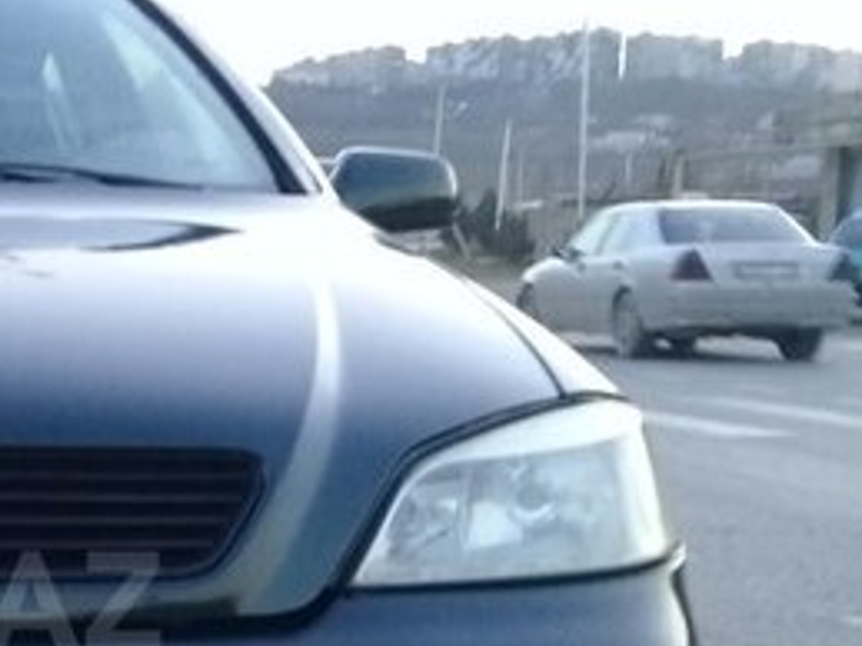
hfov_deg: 22.7
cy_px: 601
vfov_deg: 18.3
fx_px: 1966
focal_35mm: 79
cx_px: -180
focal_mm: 3.3
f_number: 2.2
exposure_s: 1/33
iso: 125
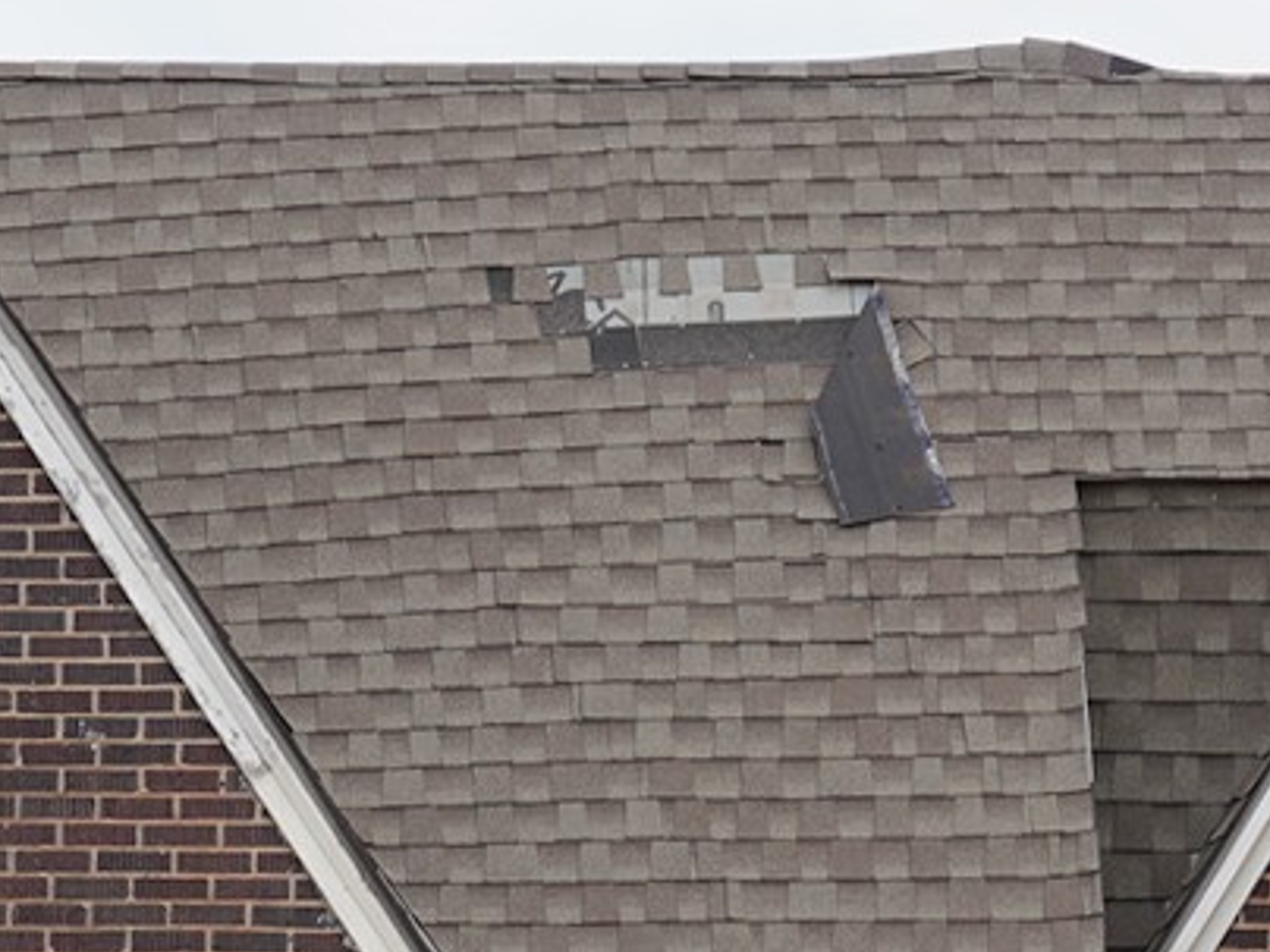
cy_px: 1194
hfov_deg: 11.2
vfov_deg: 8.3
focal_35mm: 176
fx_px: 6457
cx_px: 512
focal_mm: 37
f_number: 9
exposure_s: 1/100
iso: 100
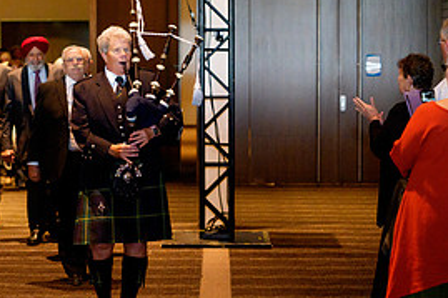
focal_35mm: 108
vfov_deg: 12.7
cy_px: 141
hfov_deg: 18.8
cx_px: 128
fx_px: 1343
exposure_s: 1/400
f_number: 2
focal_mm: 50
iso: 3200
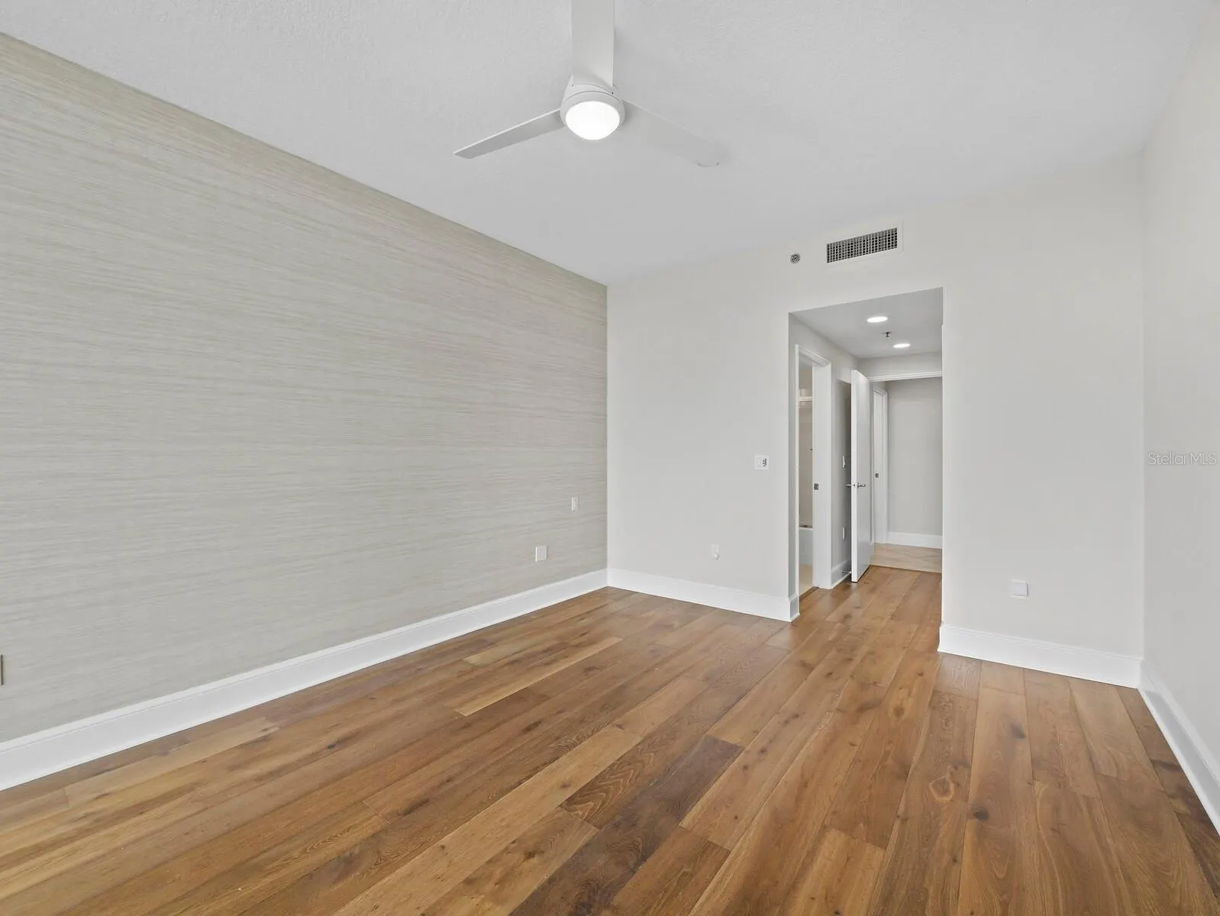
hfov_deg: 102.0
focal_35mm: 14
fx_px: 494
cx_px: 610
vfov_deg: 85.7
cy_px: 458
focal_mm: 7
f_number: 11
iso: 400
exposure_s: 1/10
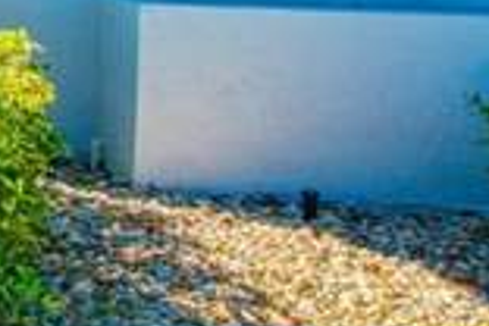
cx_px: -686
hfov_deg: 15.1
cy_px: -102
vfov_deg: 16.7
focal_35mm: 77
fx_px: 1046
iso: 400
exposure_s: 1/125
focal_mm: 10
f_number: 8
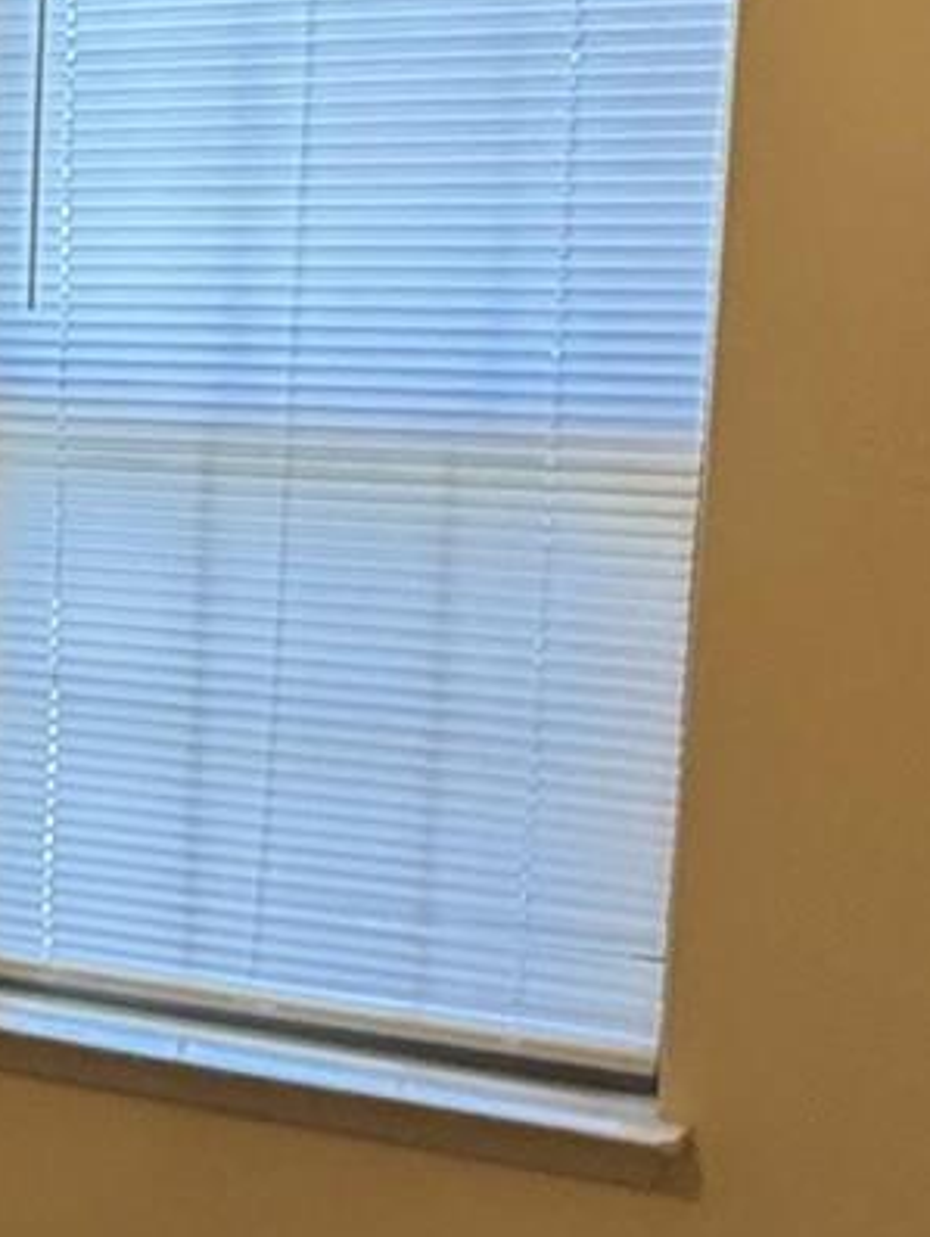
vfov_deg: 24.0
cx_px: -320
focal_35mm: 81
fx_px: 2898
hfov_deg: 17.0
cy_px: 799
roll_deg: +0.6
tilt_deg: -11.8
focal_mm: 2.22
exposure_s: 1/120
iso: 320
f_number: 2.2
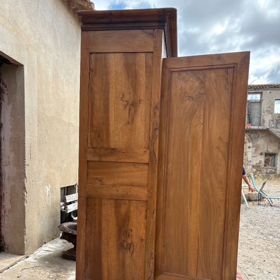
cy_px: 177
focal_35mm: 31
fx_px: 284
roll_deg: -2.1
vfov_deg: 51.9
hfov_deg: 52.5
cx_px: 139
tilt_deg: -1.1
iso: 64
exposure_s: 1/1048
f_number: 1.6
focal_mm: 5.96
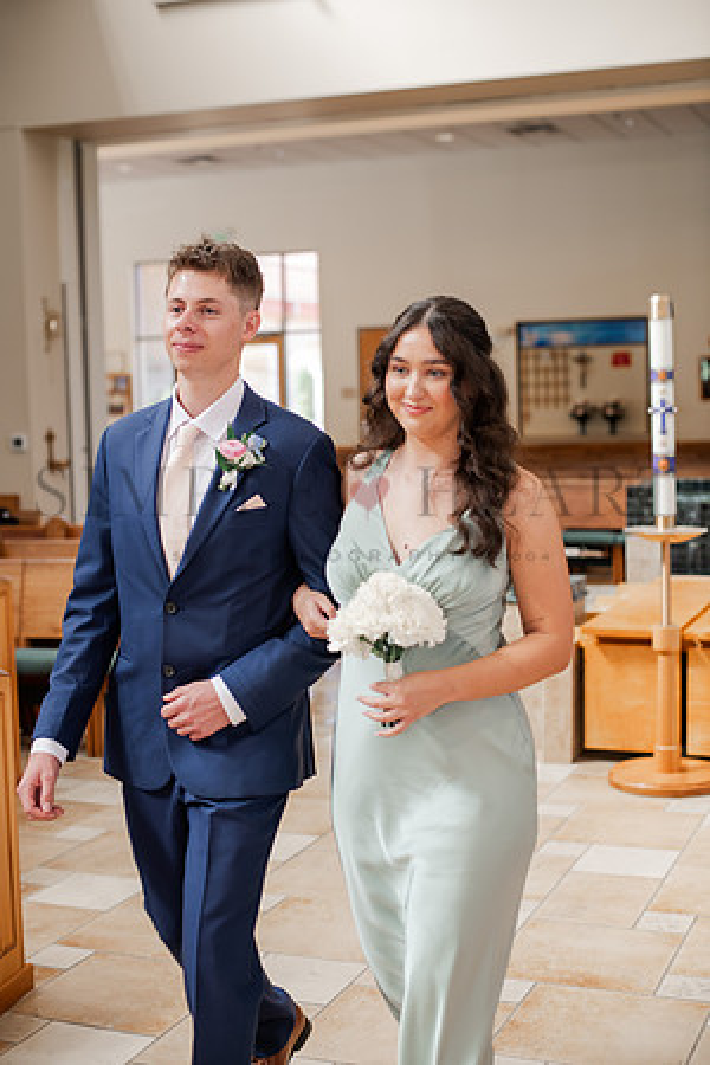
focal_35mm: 50
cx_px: 355
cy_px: 532
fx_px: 1479
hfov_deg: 27.0
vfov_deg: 39.6
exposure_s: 1/250
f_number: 3.2
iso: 400
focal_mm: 50
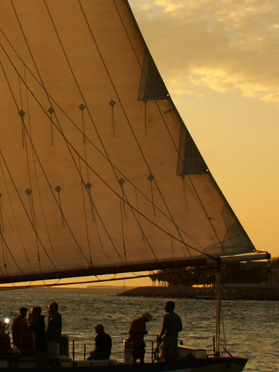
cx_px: -130
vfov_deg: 13.3
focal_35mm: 147
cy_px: 9
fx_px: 1578
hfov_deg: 9.8
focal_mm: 26
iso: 100
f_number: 11
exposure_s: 1/125
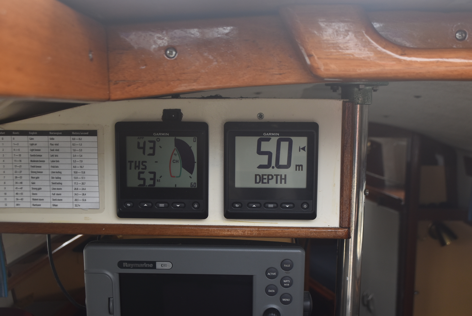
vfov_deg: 29.9
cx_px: 236
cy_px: 158
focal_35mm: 45
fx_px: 590
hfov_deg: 43.6
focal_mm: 30
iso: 400
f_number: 5.6
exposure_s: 1/125
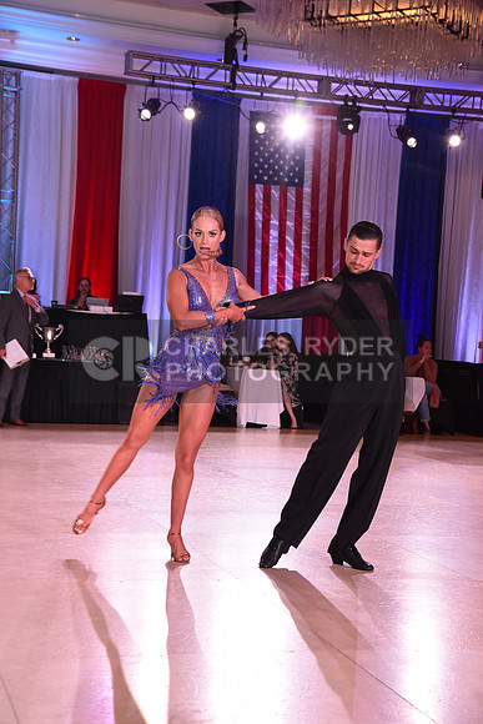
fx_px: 1307
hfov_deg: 20.9
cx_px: 242
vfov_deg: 31.0
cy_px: 362
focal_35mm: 65
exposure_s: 1/320
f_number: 7.1
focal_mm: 65
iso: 2500
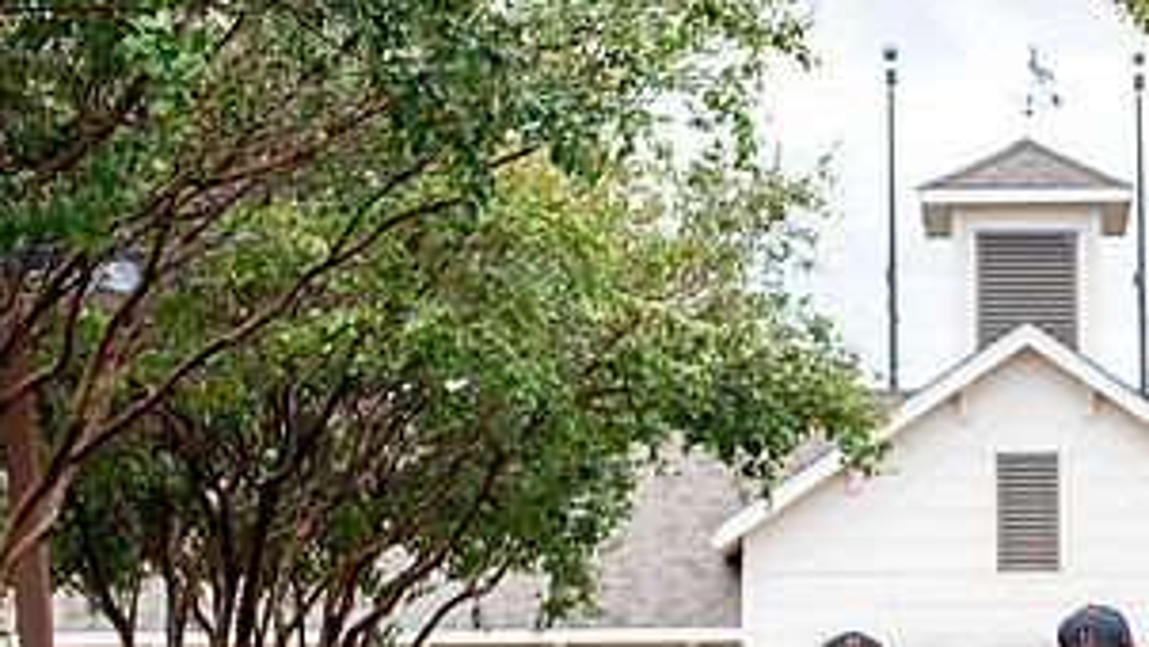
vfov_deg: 8.5
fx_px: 4266
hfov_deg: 15.1
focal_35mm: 140
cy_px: 977
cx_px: 1138
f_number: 2.8
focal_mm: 50
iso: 320
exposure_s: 1/1000
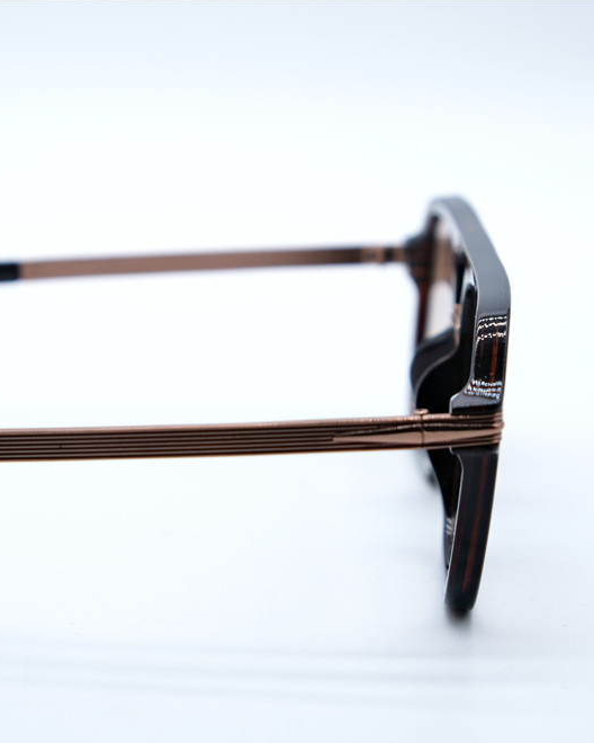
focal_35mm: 108
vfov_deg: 17.8
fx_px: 2373
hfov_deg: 14.2
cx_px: 115
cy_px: 373
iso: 160
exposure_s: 1/150
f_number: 5.6
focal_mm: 50.5
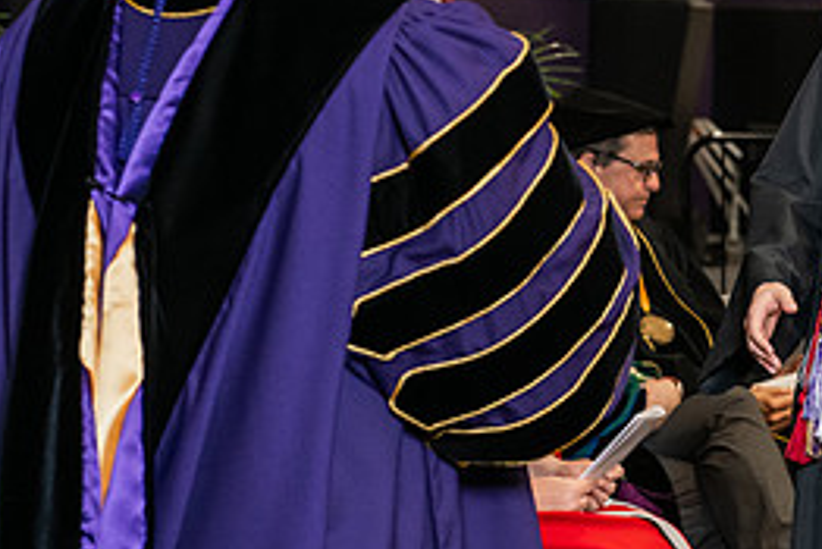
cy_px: 133
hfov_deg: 13.9
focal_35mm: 146
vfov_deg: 9.4
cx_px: 737
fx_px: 3335
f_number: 5
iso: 2500
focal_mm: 66
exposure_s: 1/200
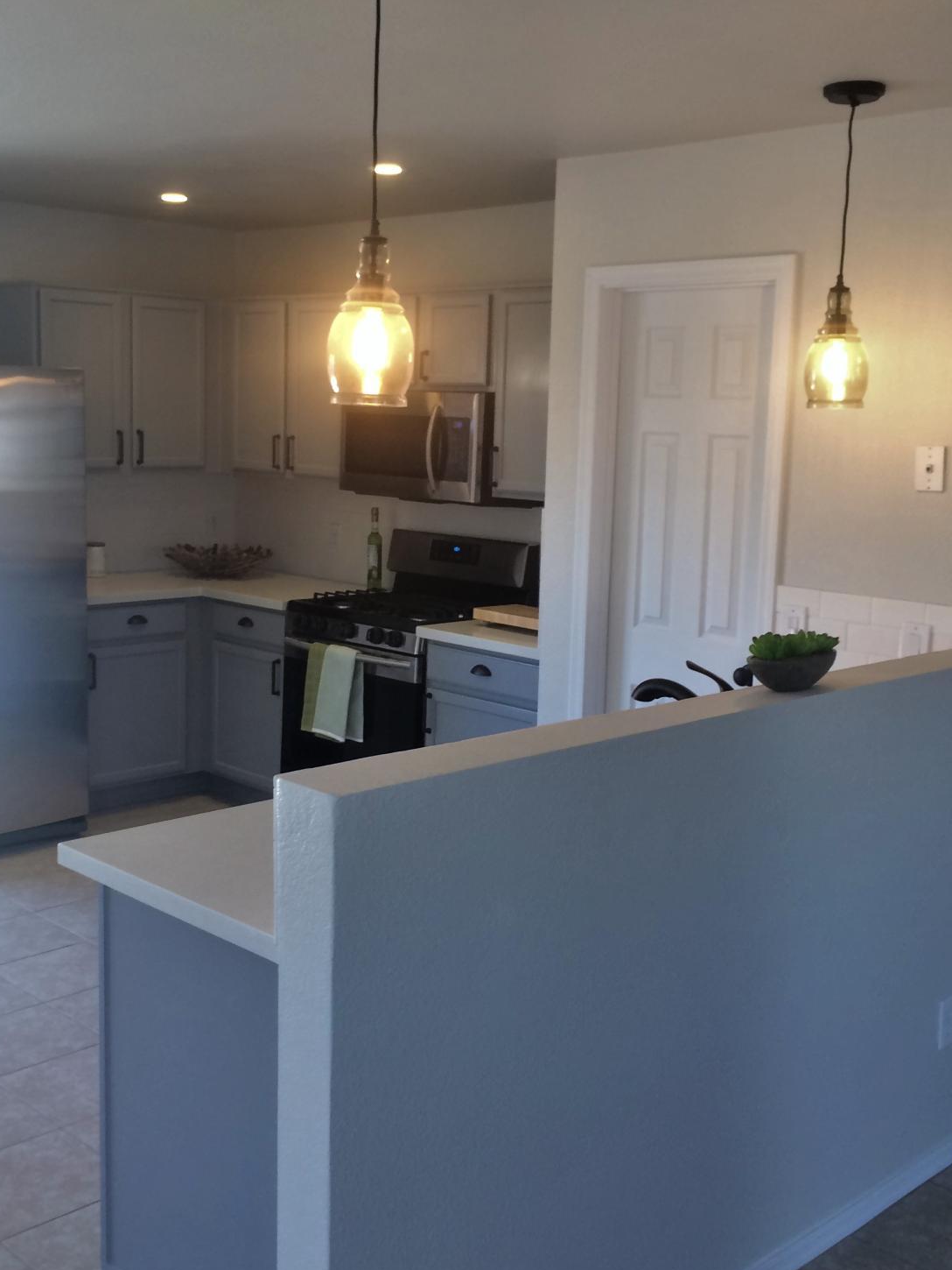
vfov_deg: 46.8
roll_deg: -0.1
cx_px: 439
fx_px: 1466
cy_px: 595
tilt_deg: -7.6
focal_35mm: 40
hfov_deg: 35.9
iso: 40
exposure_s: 1/30
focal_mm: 4.15
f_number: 2.2
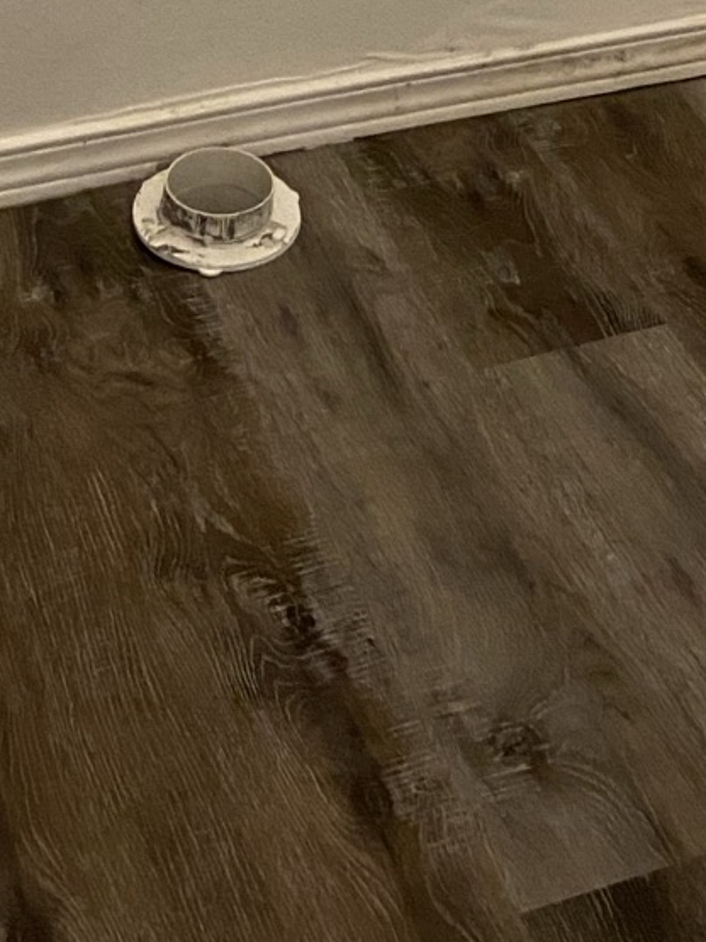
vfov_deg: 17.0
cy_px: -735
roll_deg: -2.1
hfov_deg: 15.4
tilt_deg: -12.6
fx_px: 2612
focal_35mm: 96
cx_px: 489
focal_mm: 4.25
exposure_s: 1/40
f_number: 1.8
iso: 320
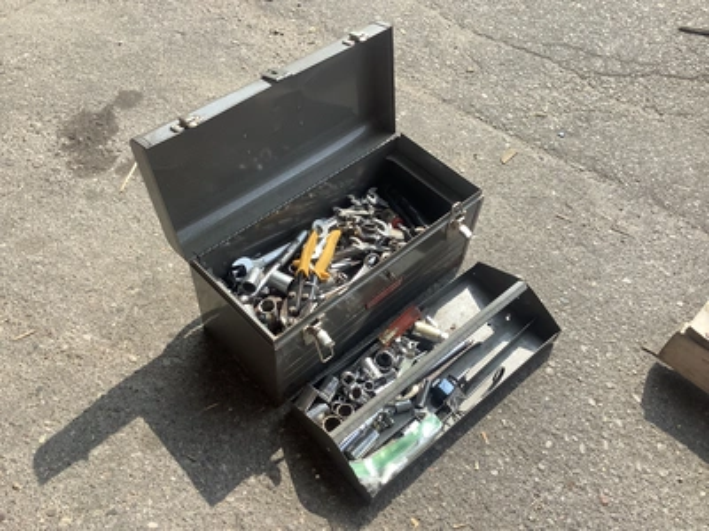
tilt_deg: -52.7
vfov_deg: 45.4
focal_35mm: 31
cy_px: 266
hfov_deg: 58.4
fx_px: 635
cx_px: 354
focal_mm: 3.3
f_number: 2.4
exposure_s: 1/578
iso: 25
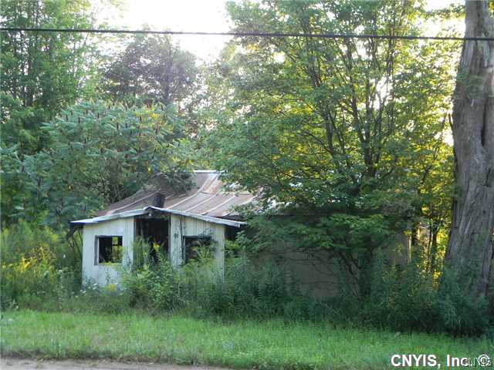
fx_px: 671
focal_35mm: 47
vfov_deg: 30.9
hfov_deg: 40.4
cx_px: 247
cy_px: 185
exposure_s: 1/30
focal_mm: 8.6
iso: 104
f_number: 3.9
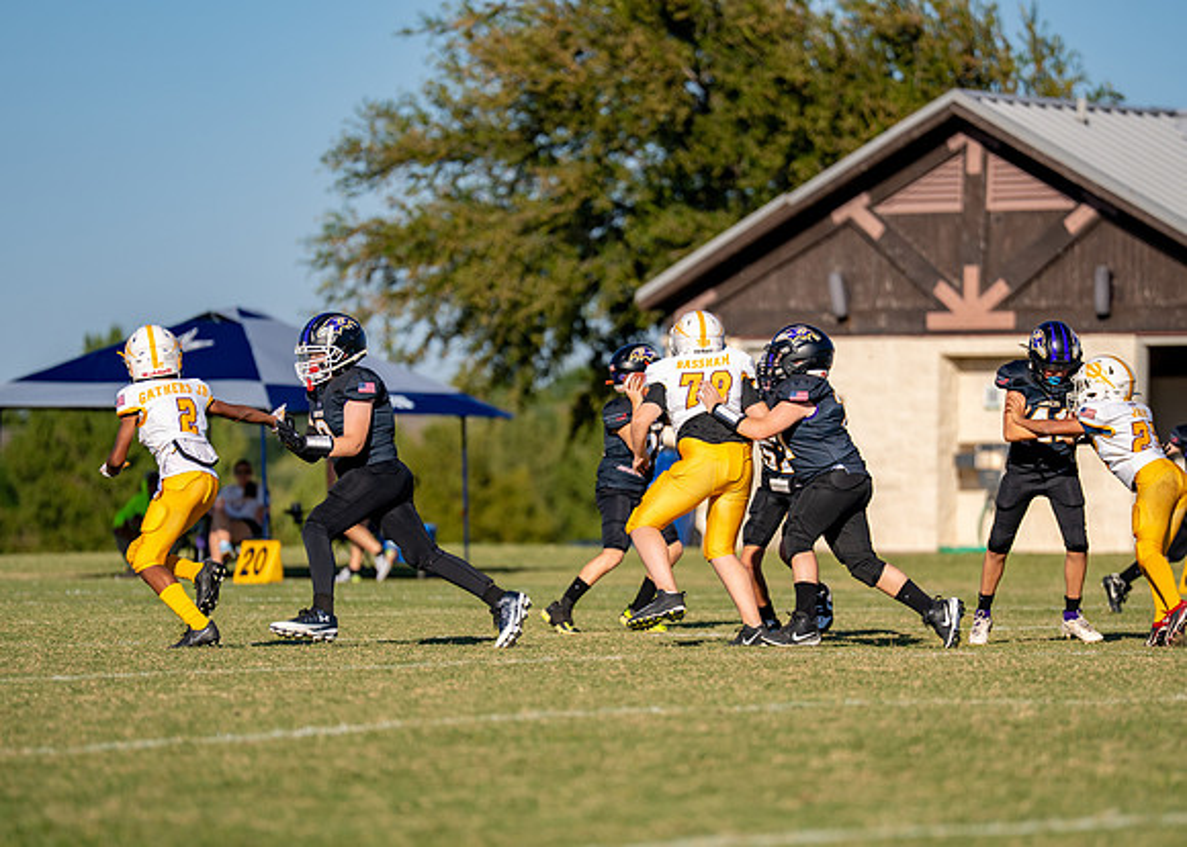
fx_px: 8013
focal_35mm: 238
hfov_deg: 8.5
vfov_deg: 6.1
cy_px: 465
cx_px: 624
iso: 160
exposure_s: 1/4000
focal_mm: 200
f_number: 2.8
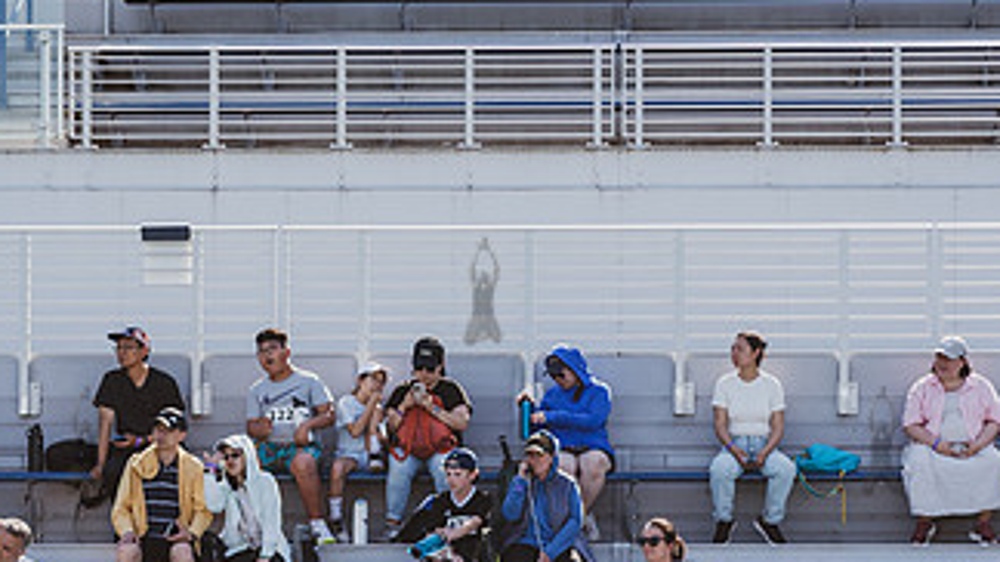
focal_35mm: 113
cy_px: 588
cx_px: 500
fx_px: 2995
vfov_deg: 10.6
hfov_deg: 19.0
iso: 200
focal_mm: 58
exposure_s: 1/1250
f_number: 3.5
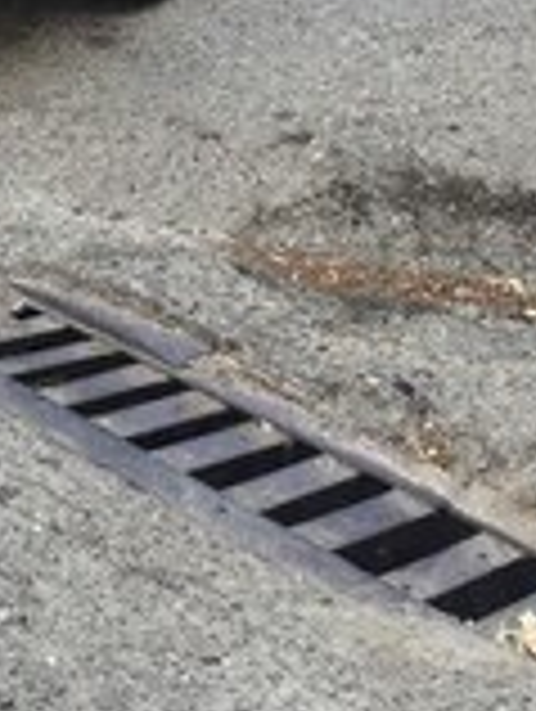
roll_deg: -4.3
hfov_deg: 15.8
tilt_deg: -10.0
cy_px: -162
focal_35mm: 91
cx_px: -81
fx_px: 1874
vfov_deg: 20.1
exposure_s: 1/114
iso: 32
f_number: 2.2
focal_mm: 4.15
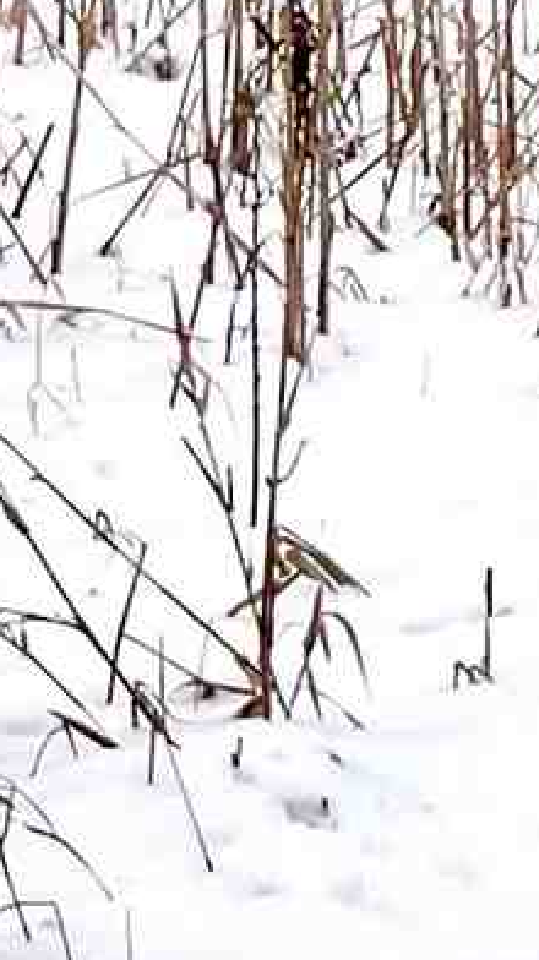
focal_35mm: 222
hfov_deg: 4.7
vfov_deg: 9.1
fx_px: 5650
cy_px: -1009
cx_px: 2497
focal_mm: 5.7
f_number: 1.5
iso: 50
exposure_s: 1/3077
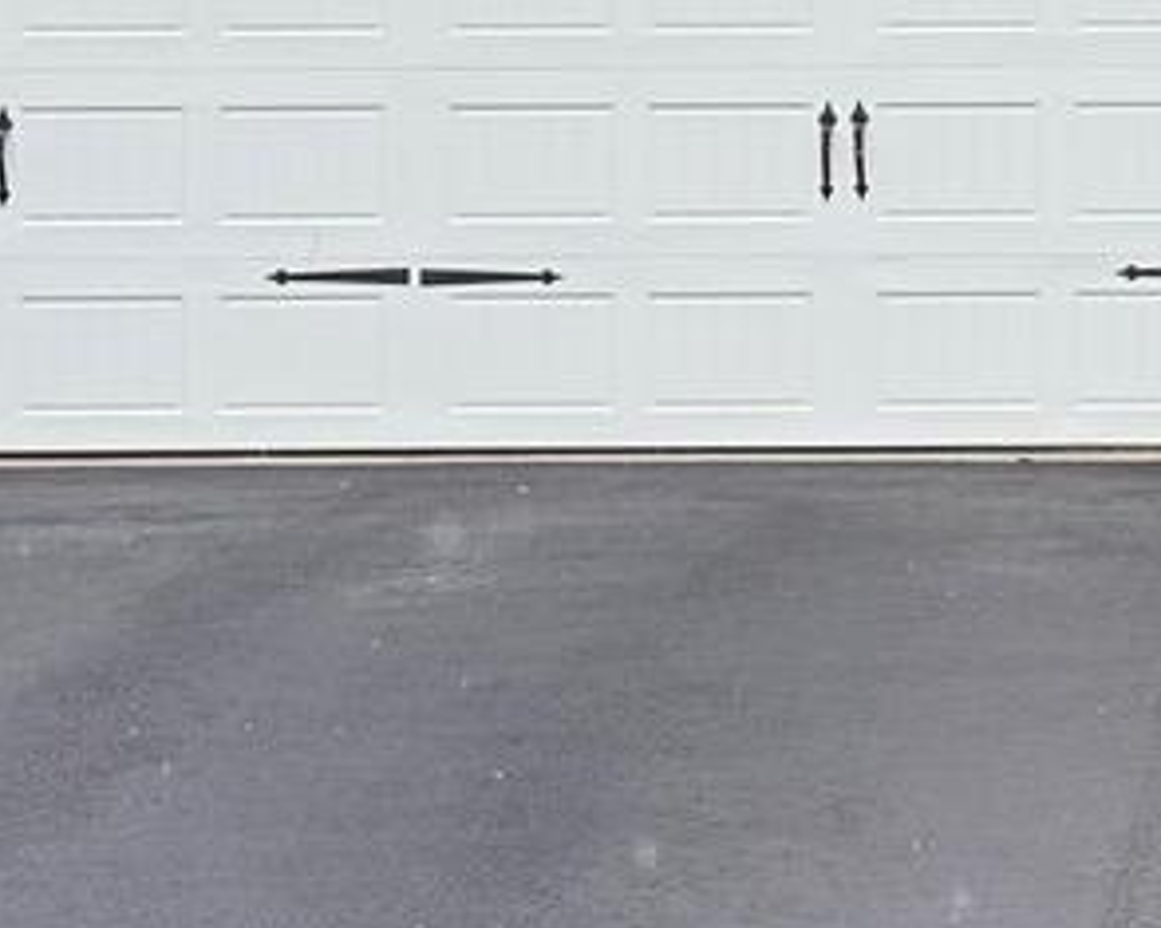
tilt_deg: +1.4
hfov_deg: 11.6
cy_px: -39
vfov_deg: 9.4
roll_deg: +0.3
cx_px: 1382
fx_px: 5599
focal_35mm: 163
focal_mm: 6.76
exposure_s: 1/1949
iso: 80
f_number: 1.78
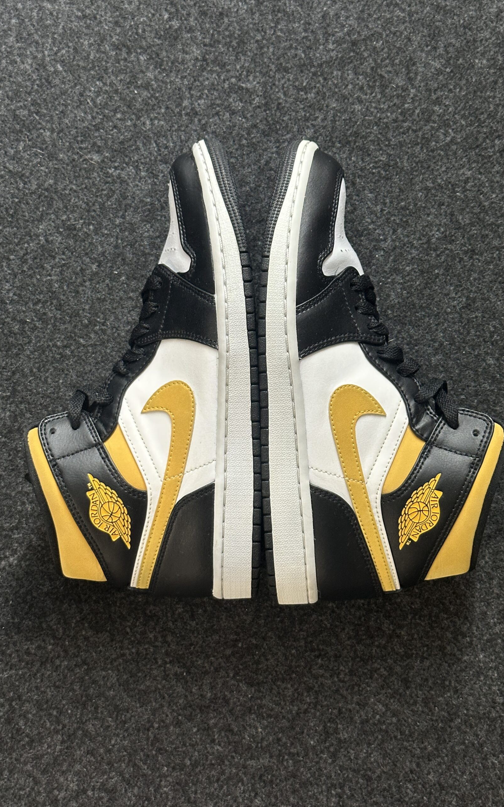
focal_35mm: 51
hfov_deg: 25.3
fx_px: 1121
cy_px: 404
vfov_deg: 39.6
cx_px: 267
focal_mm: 6.86
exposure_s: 1/34
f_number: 1.78
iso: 320
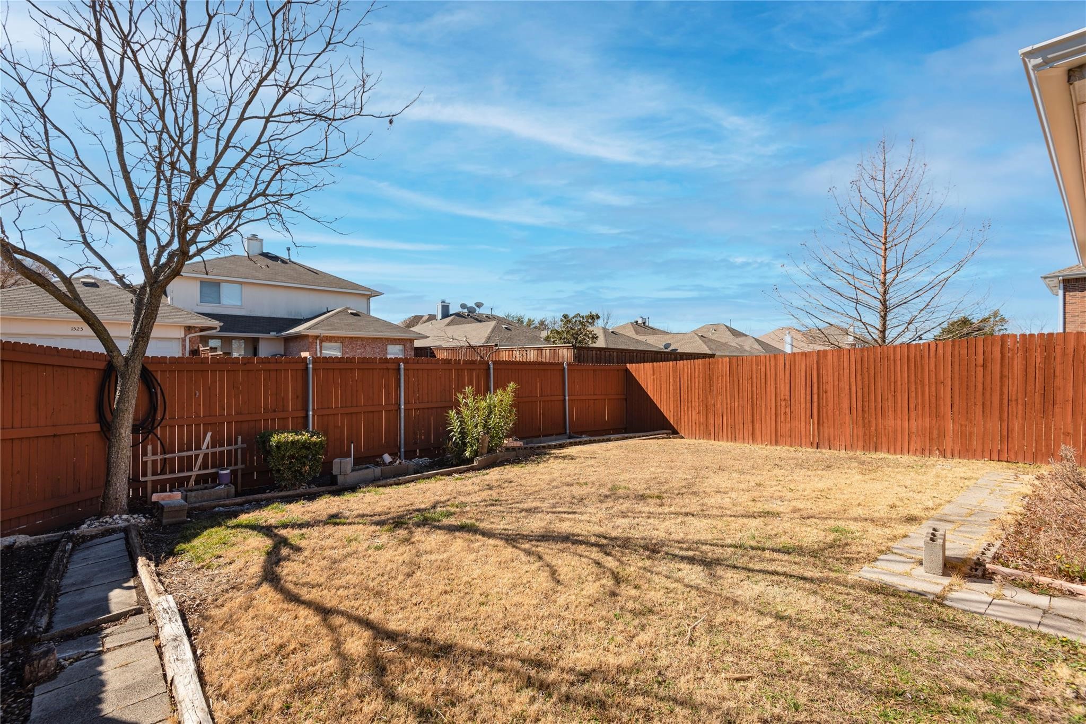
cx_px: 543
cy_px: 362
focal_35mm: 16
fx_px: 483
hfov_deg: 96.7
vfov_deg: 73.8
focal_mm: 16
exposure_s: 1/250
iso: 100
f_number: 7.1
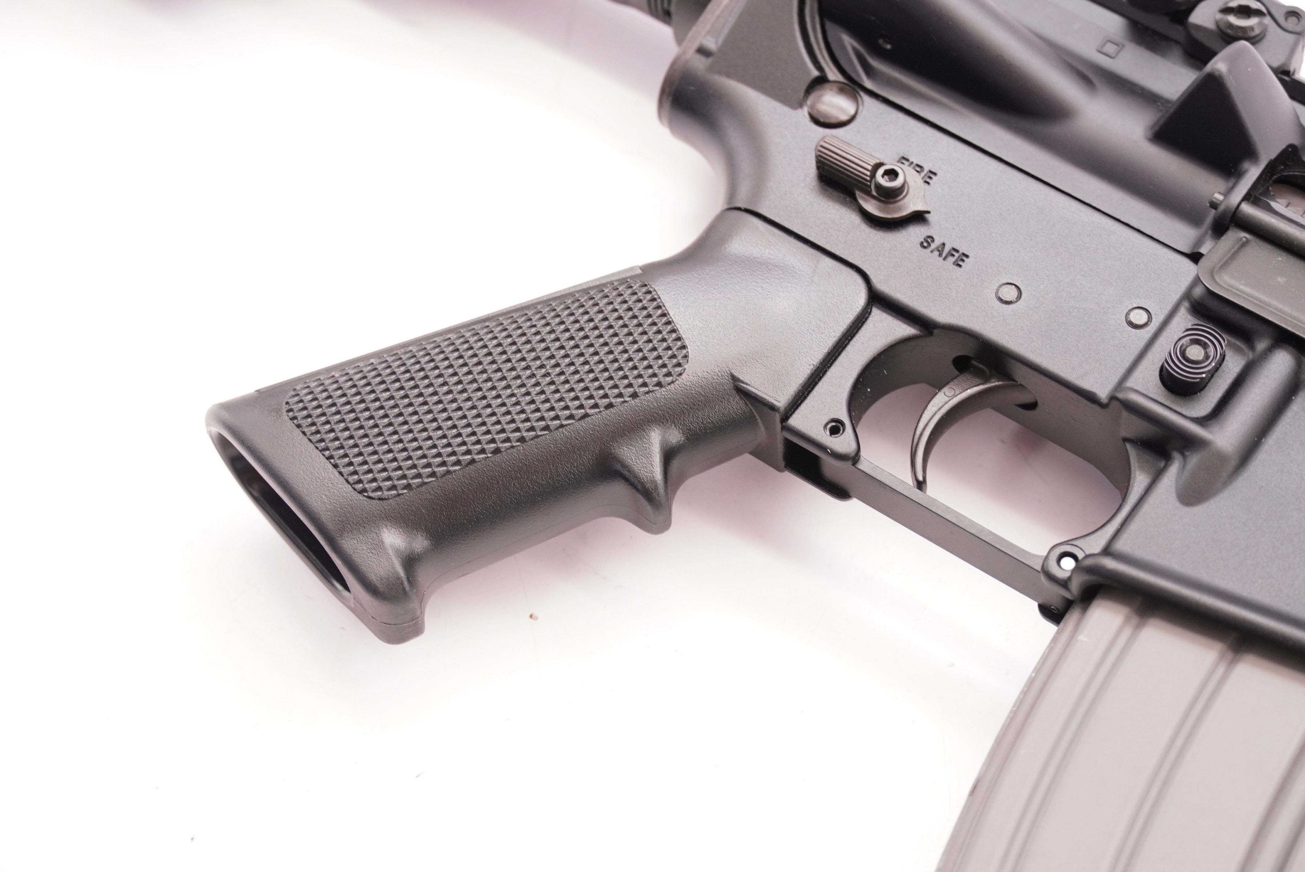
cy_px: 436
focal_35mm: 76
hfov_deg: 26.5
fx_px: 2775
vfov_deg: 17.9
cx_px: 652
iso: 1000
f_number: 5.6
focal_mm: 51
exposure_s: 1/125
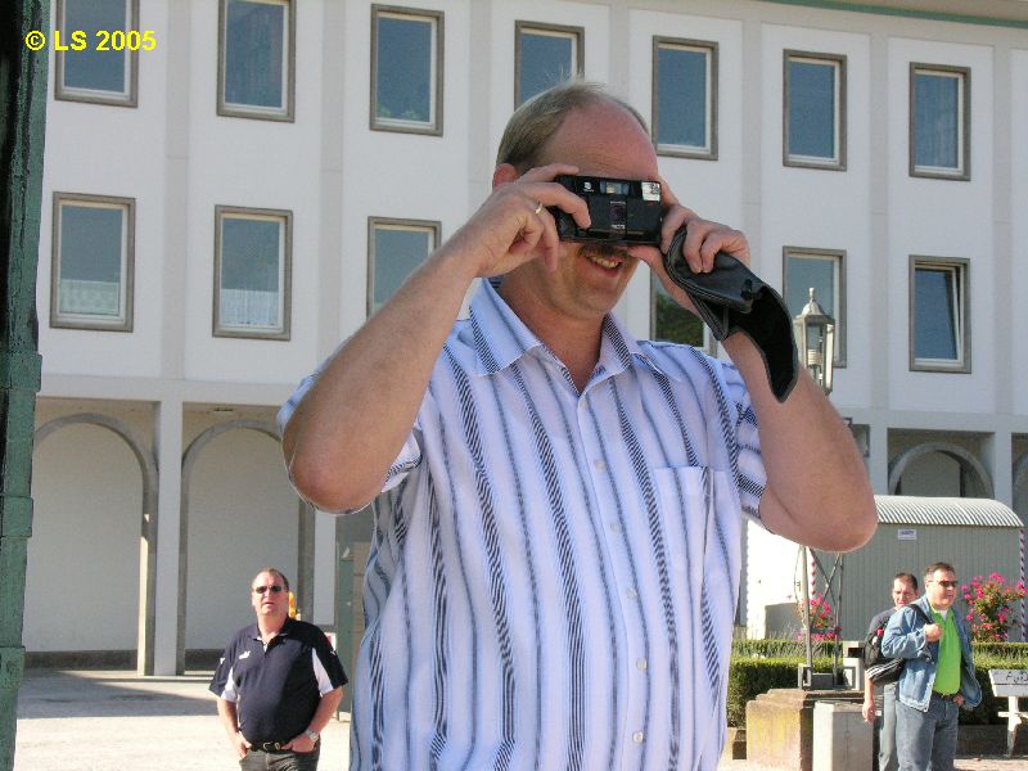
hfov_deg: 25.0
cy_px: 386
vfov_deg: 18.9
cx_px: 514
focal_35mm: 78
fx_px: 2316
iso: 200
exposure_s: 1/246
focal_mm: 19.8
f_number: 7.6
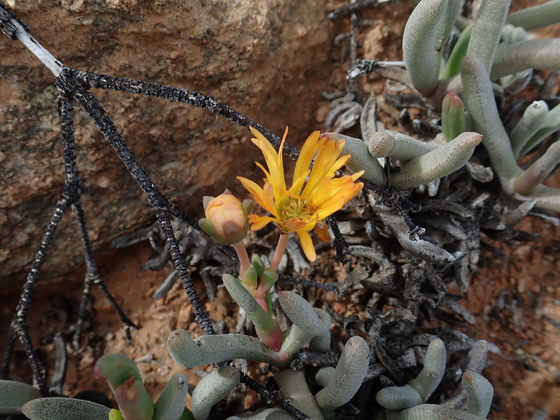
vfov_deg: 46.8
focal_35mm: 30
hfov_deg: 60.0
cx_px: 280
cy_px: 210
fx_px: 485
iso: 100
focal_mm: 5.5
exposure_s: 1/400
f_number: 3.2
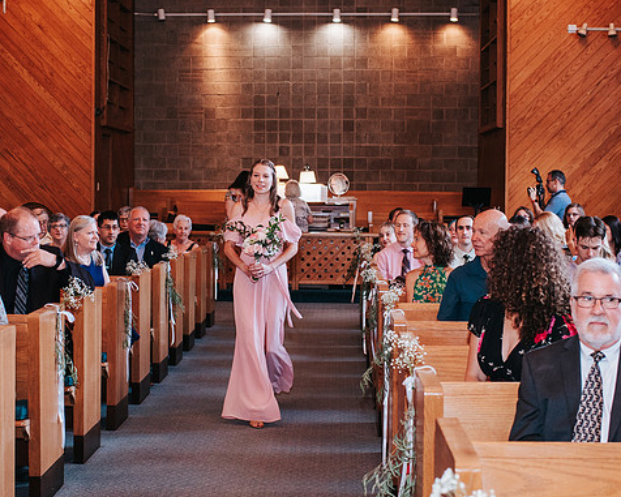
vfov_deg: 24.6
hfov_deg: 30.4
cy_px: 248
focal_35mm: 62
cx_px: 271
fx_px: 1140
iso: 1000
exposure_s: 1/125
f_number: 3.2
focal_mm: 35
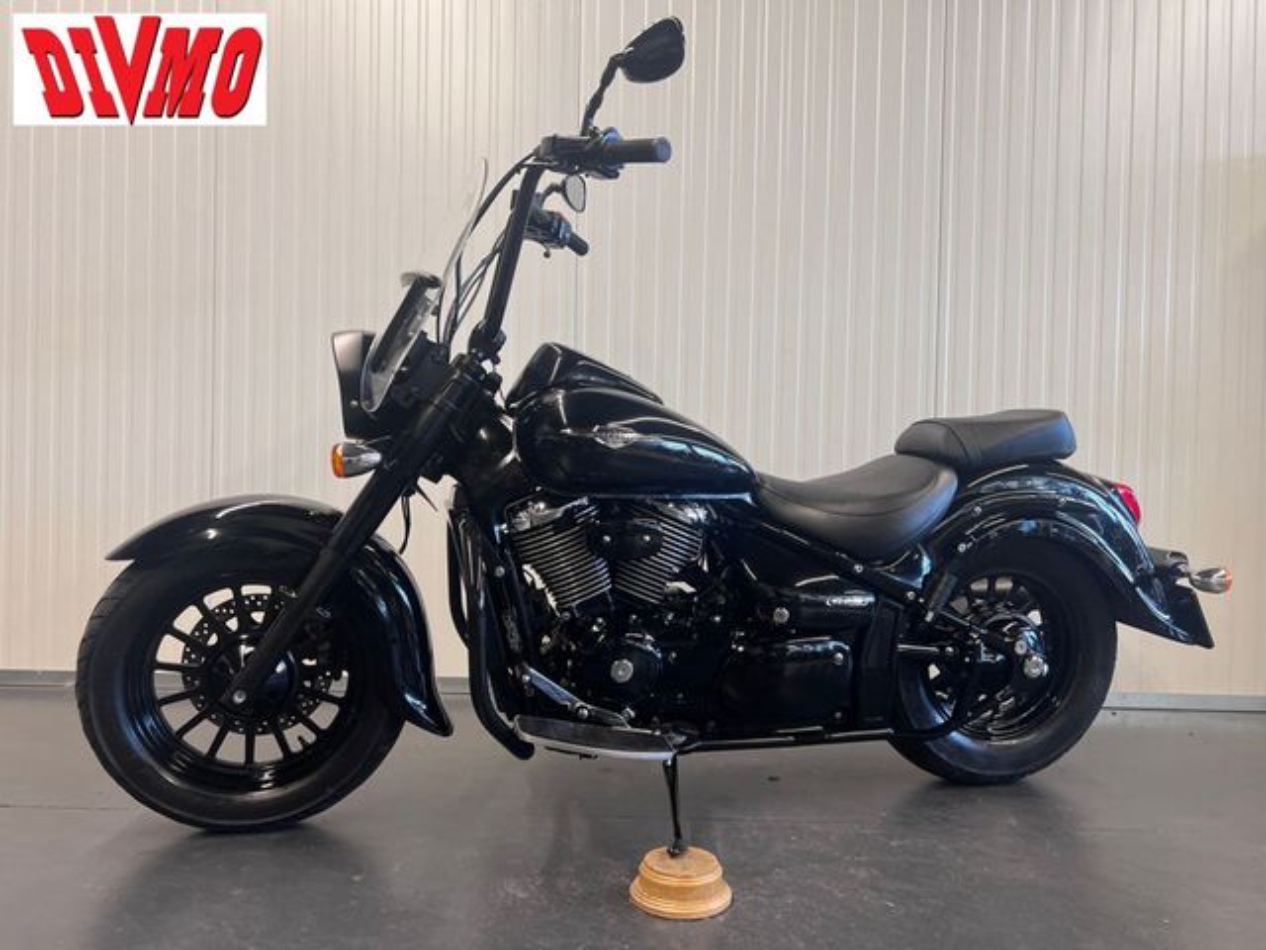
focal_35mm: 26
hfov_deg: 67.3
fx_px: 951
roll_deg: -1.1
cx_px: 633
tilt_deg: -1.5
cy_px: 475
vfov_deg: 53.1
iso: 125
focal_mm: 5.7
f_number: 1.5
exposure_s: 1/100
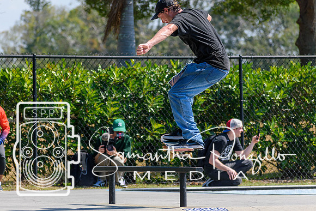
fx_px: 2436
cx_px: 158
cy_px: 106
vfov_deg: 5.0
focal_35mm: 278
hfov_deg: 7.4
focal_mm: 185
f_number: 5.6
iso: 280
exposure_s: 1/2000
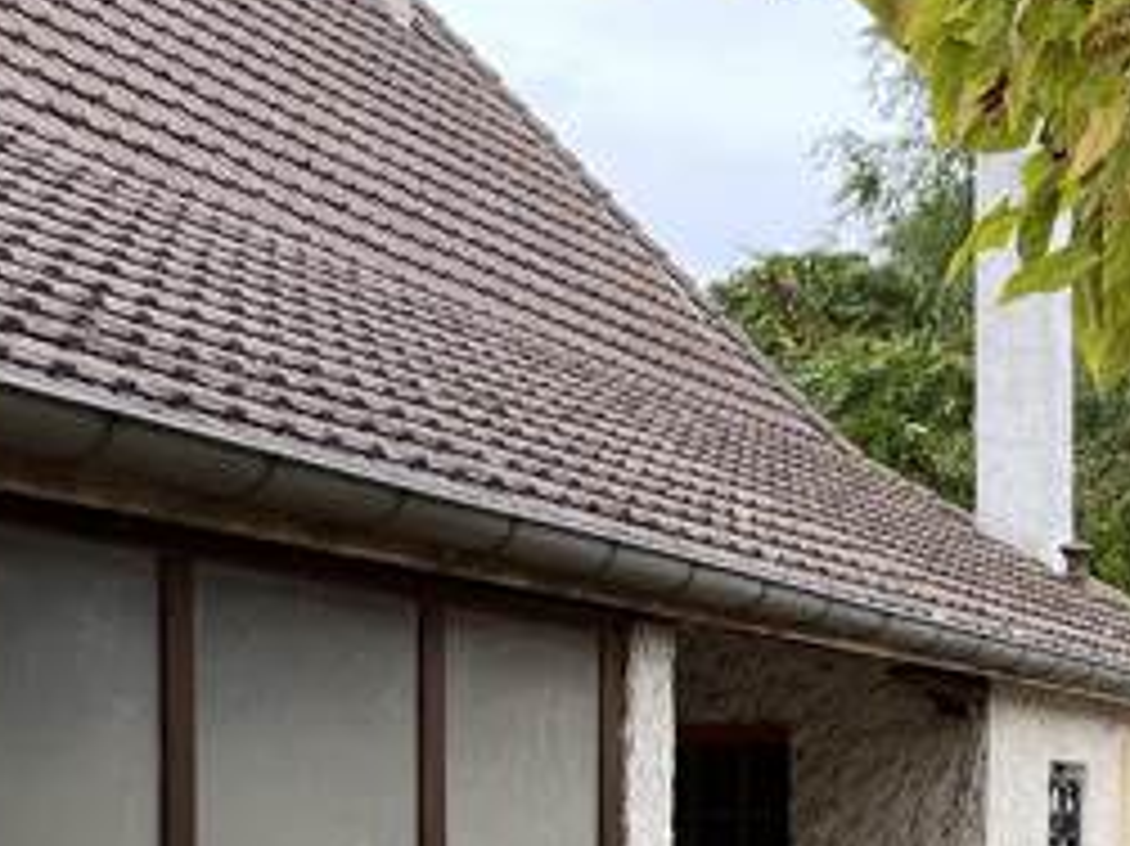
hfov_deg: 21.8
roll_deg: +0.4
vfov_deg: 17.3
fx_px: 2708
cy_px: 850
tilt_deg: +0.8
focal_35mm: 83
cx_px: 1373
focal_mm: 5.1
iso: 40
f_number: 1.6
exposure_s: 1/196
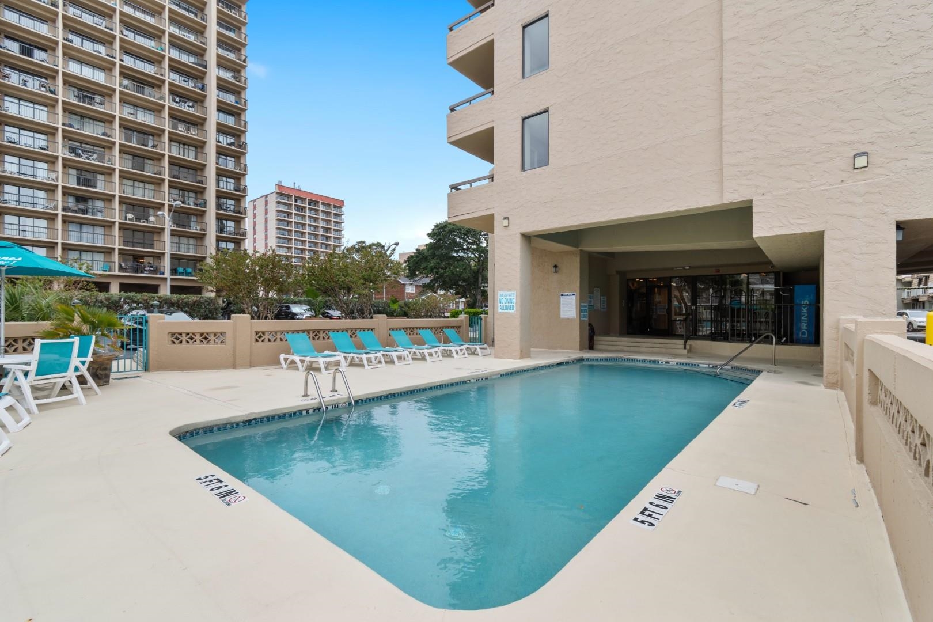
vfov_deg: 77.3
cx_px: 466
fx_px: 389
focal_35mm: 15
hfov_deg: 100.4
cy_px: 311
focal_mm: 10
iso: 100
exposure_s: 1/100
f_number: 5
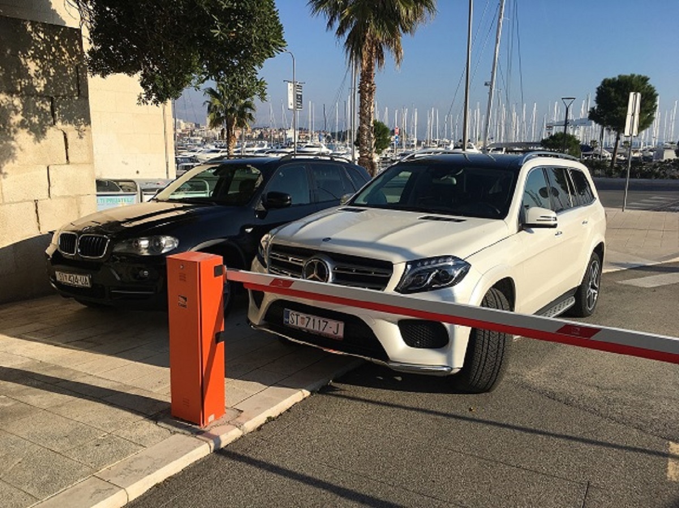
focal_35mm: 29
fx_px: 568
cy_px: 254
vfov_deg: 48.2
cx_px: 340
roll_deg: -2.2
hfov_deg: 61.7
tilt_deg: -8.6
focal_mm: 4.15
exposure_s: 1/2079
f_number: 2.2
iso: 25
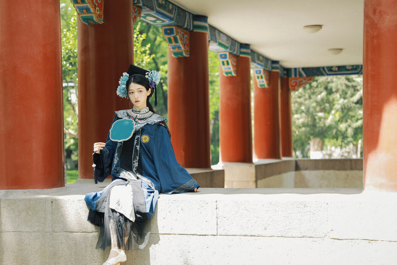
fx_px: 838
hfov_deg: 26.6
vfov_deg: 18.0
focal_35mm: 76
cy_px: 133
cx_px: 197
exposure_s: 1/200
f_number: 2.8
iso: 160
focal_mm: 70
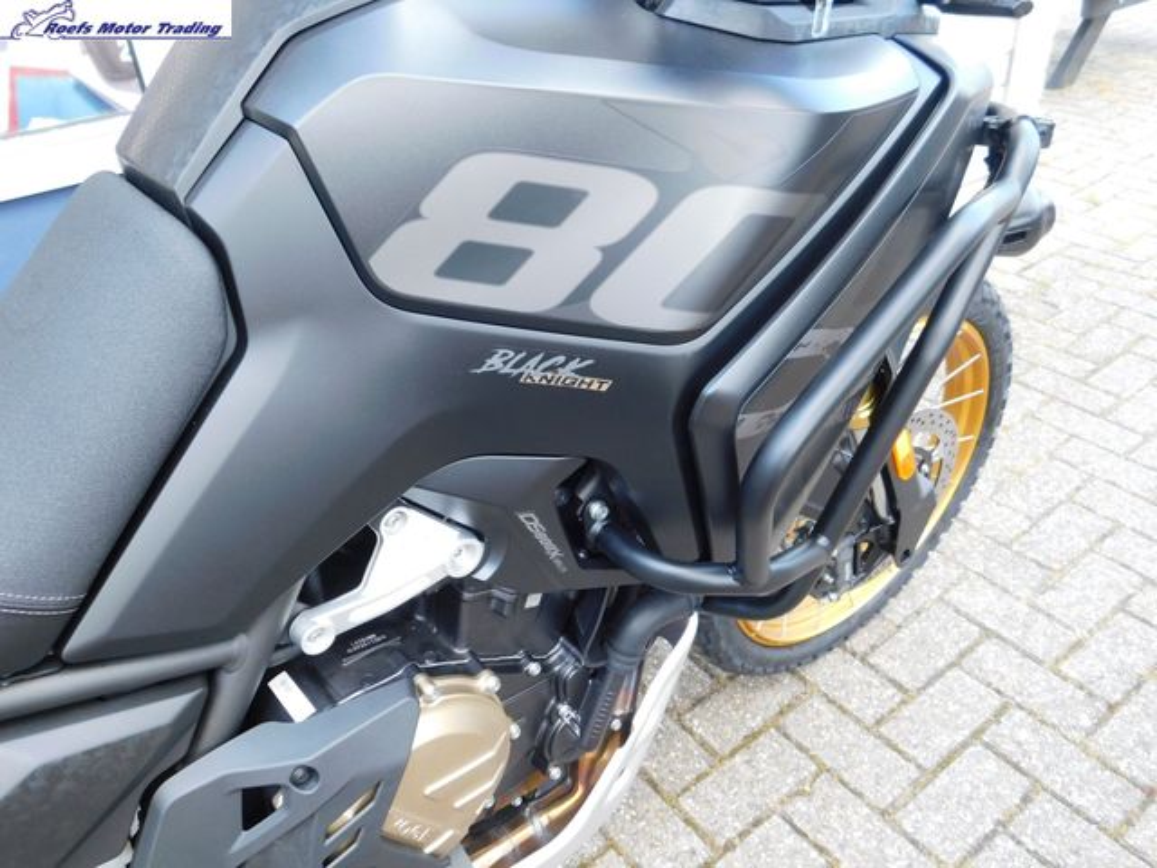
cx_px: 578
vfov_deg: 49.7
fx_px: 936
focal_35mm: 28
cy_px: 434
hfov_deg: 63.4
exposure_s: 1/50
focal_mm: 4.9
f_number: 3.2
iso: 125
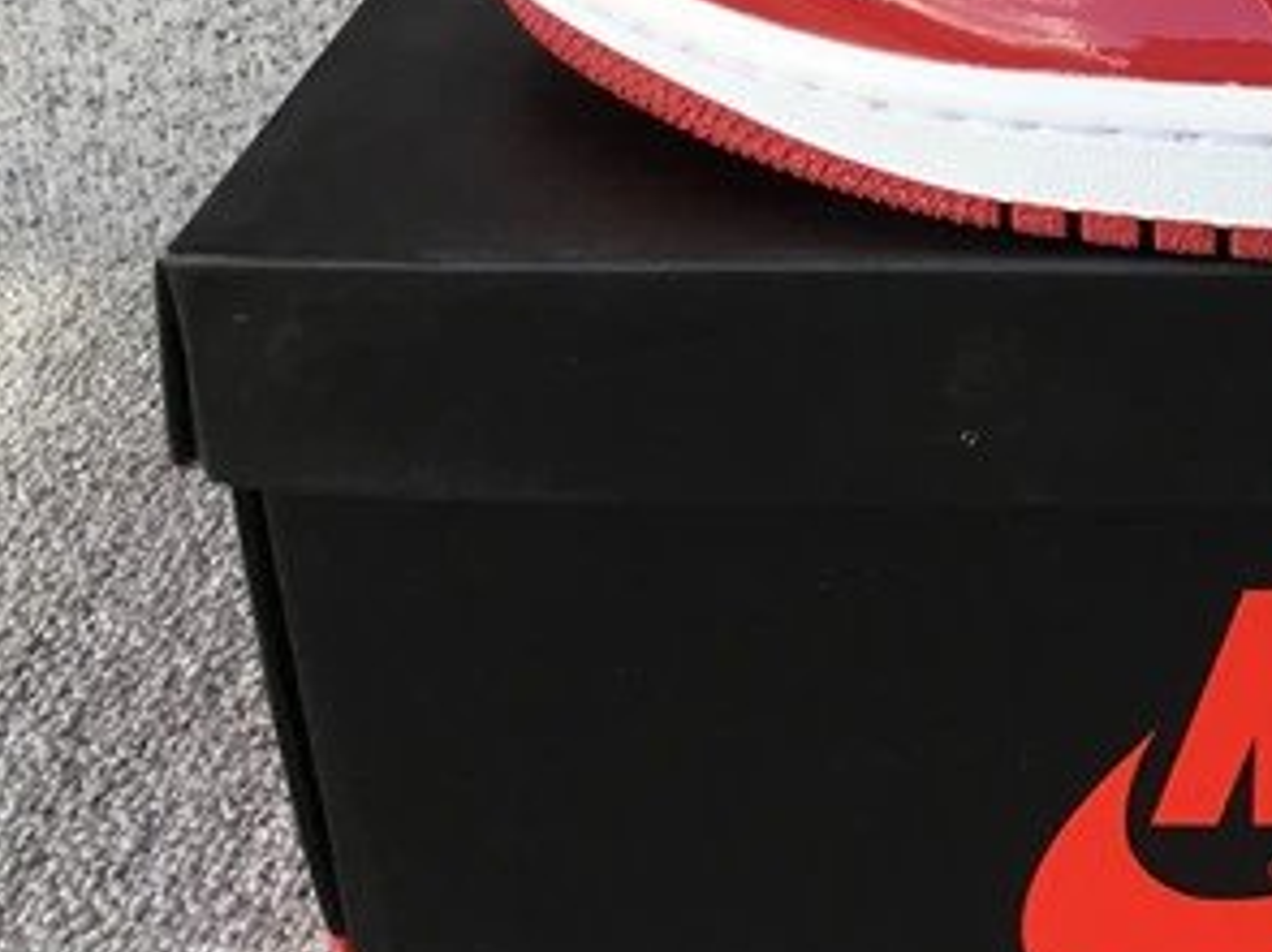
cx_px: 1613
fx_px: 3085
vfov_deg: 16.7
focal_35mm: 84
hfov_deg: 21.3
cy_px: -246
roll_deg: -0.7
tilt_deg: -21.7
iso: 25
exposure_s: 1/162
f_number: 2.4
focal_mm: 3.3
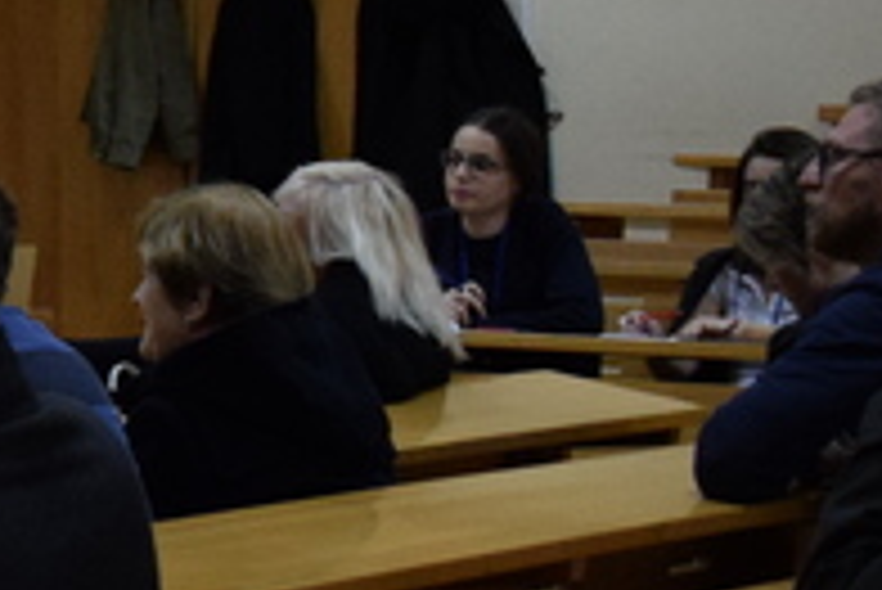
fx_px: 4609
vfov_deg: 7.3
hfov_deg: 9.5
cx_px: -1368
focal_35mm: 188
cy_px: 128
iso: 1600
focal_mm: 24
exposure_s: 1/100
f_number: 4
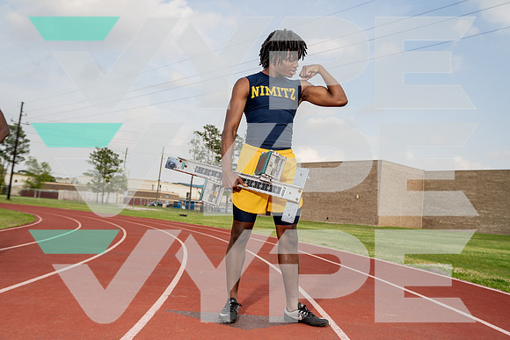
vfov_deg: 40.0
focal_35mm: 33
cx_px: 255
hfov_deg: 57.2
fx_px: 468
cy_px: 170
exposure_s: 1/250
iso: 100
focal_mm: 33
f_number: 5
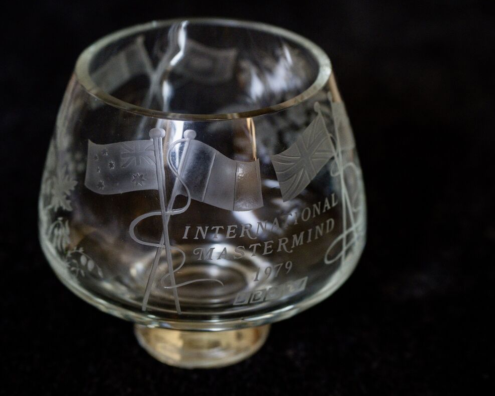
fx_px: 1172
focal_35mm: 80
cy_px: 197
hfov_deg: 23.8
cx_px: 221
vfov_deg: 19.2
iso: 2500
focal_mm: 70
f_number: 3.5
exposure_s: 1/125
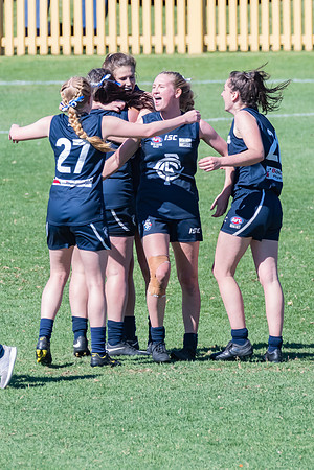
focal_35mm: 1177
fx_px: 15395
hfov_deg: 1.2
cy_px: 231
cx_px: 186
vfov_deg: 1.8
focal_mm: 460
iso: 800
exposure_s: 1/1250
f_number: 10
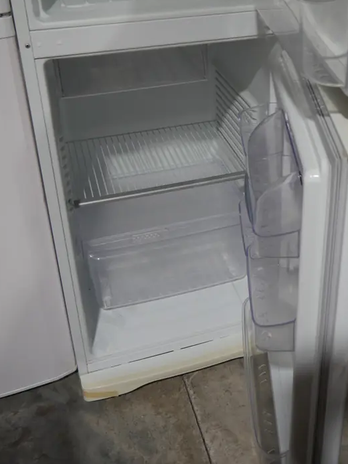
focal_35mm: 41
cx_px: 251
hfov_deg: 34.5
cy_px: 131
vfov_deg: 44.6
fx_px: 550
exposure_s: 1/80
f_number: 3.5
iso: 200
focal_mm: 14
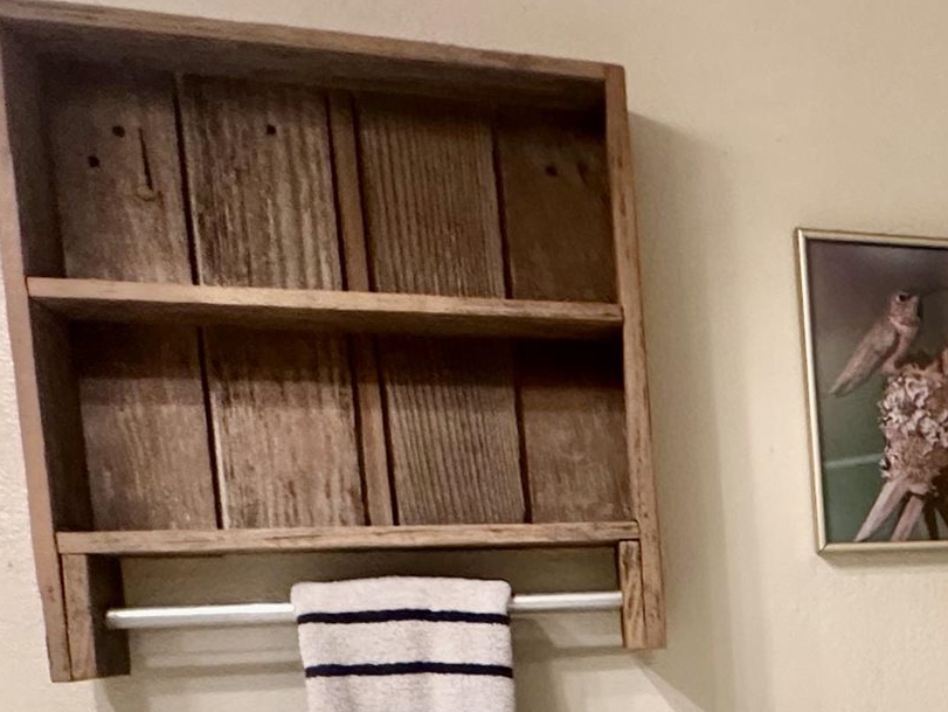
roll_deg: +0.6
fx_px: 1452
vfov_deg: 25.9
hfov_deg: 28.7
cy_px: 734
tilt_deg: -5.1
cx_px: 1266
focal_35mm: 53
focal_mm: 2.22
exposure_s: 1/60
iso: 320
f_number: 2.2
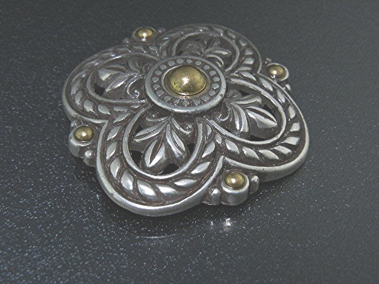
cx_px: 190
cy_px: 142
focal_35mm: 59
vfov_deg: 24.8
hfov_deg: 32.7
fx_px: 646
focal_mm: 10.6
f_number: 8
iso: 432
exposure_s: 1/30
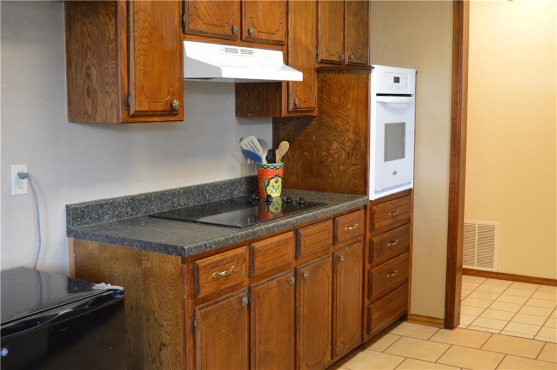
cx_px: 278
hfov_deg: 46.5
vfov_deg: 31.8
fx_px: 649
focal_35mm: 42
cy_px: 185
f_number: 4
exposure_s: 1/60
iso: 1600
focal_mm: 28
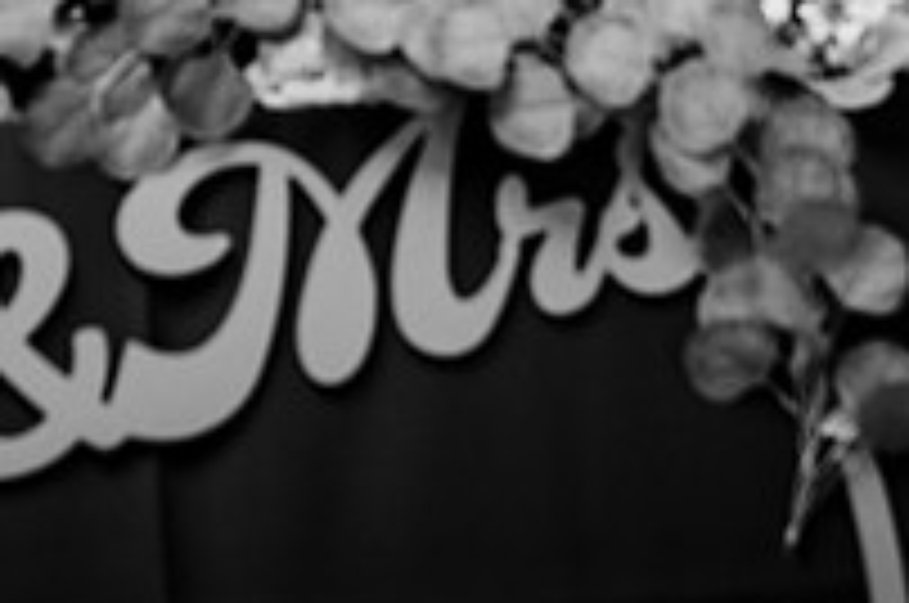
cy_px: -211
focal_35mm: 196
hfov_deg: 10.5
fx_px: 4941
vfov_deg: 6.9
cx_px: 258
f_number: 4
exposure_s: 1/200
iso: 640
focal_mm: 66
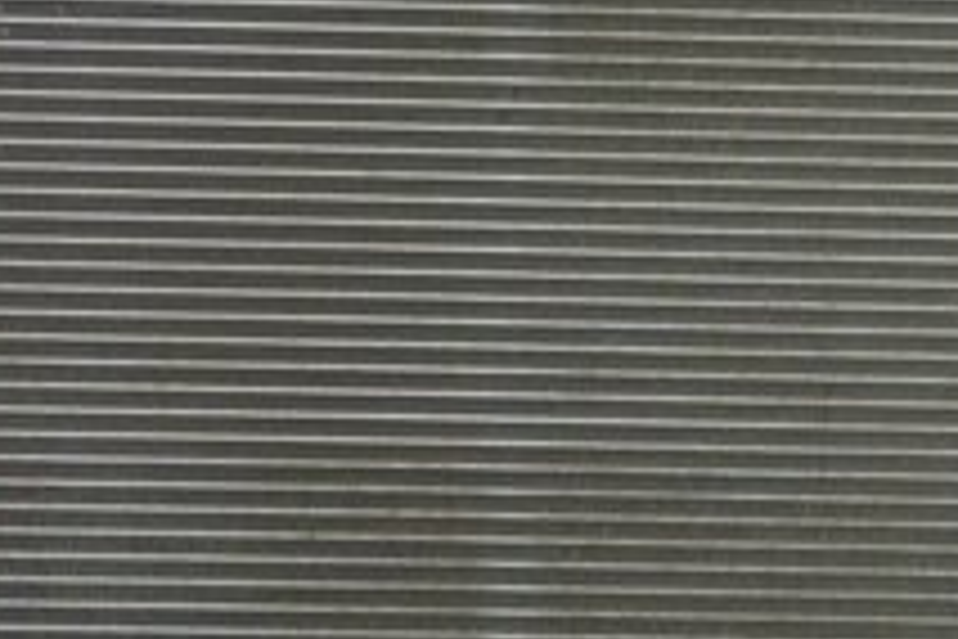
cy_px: 416
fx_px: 3472
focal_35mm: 130
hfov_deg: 15.6
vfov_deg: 10.5
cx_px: 153
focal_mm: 29
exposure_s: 1/25
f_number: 5.6
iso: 400
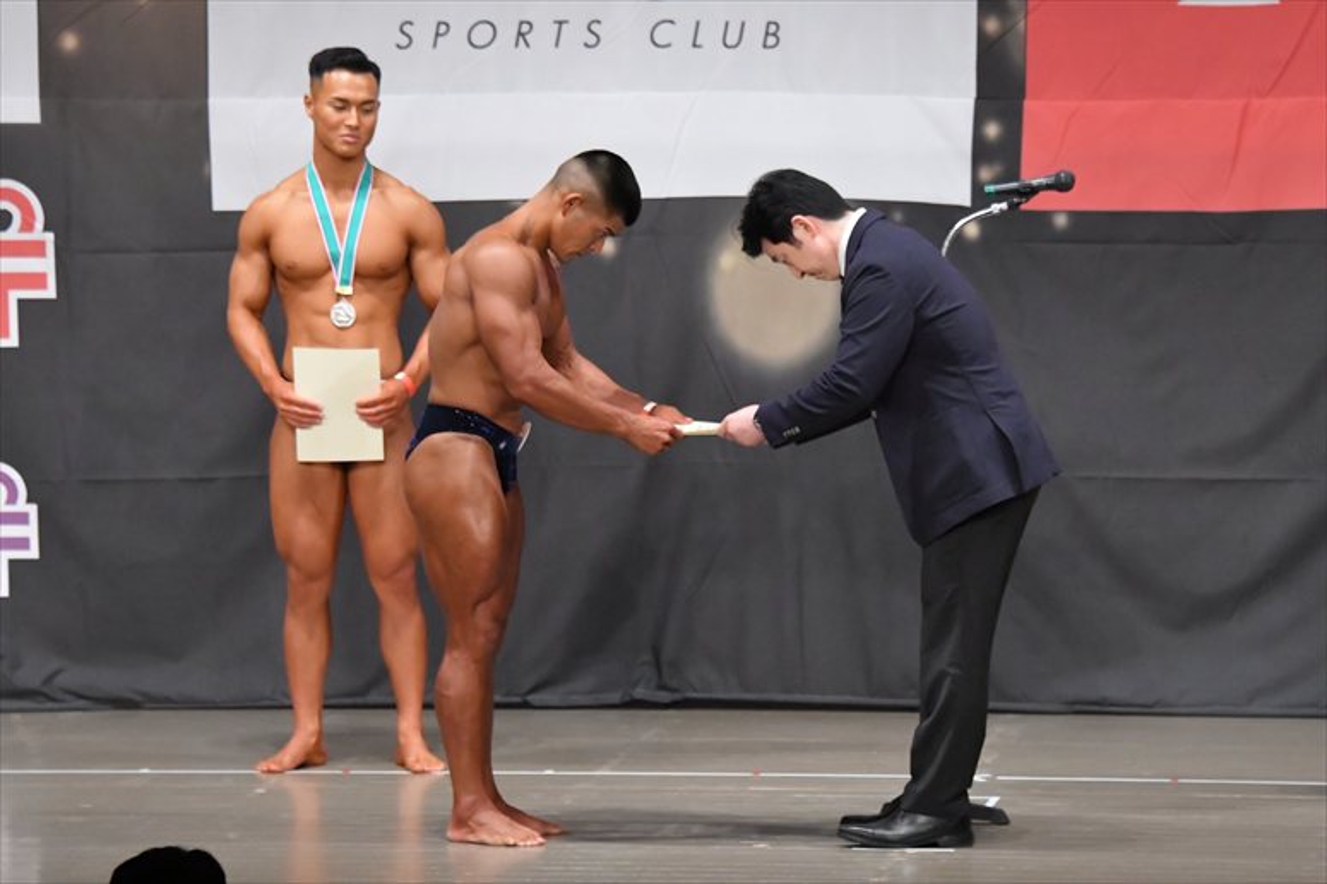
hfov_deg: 10.2
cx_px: 664
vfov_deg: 6.8
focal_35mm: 202
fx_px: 7442
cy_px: 442
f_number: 5.6
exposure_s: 1/400
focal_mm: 135
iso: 6400
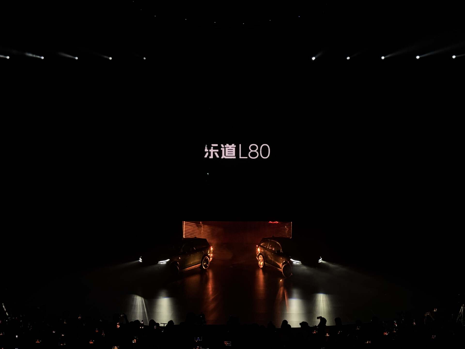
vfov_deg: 30.3
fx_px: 645
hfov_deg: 39.7
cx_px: 232
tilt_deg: -2.5
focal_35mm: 48
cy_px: 174
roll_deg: +0.1
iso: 200
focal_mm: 6.76
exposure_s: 1/38
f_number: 1.78
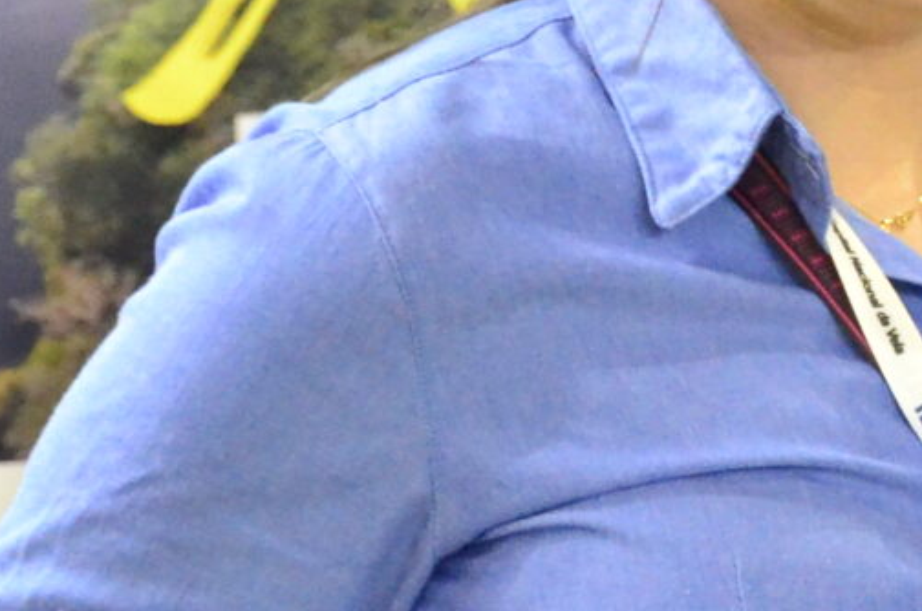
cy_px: 260
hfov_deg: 9.6
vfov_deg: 6.7
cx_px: 1509
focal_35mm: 206
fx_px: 5254
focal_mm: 27
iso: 3200
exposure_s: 1/125
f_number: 4
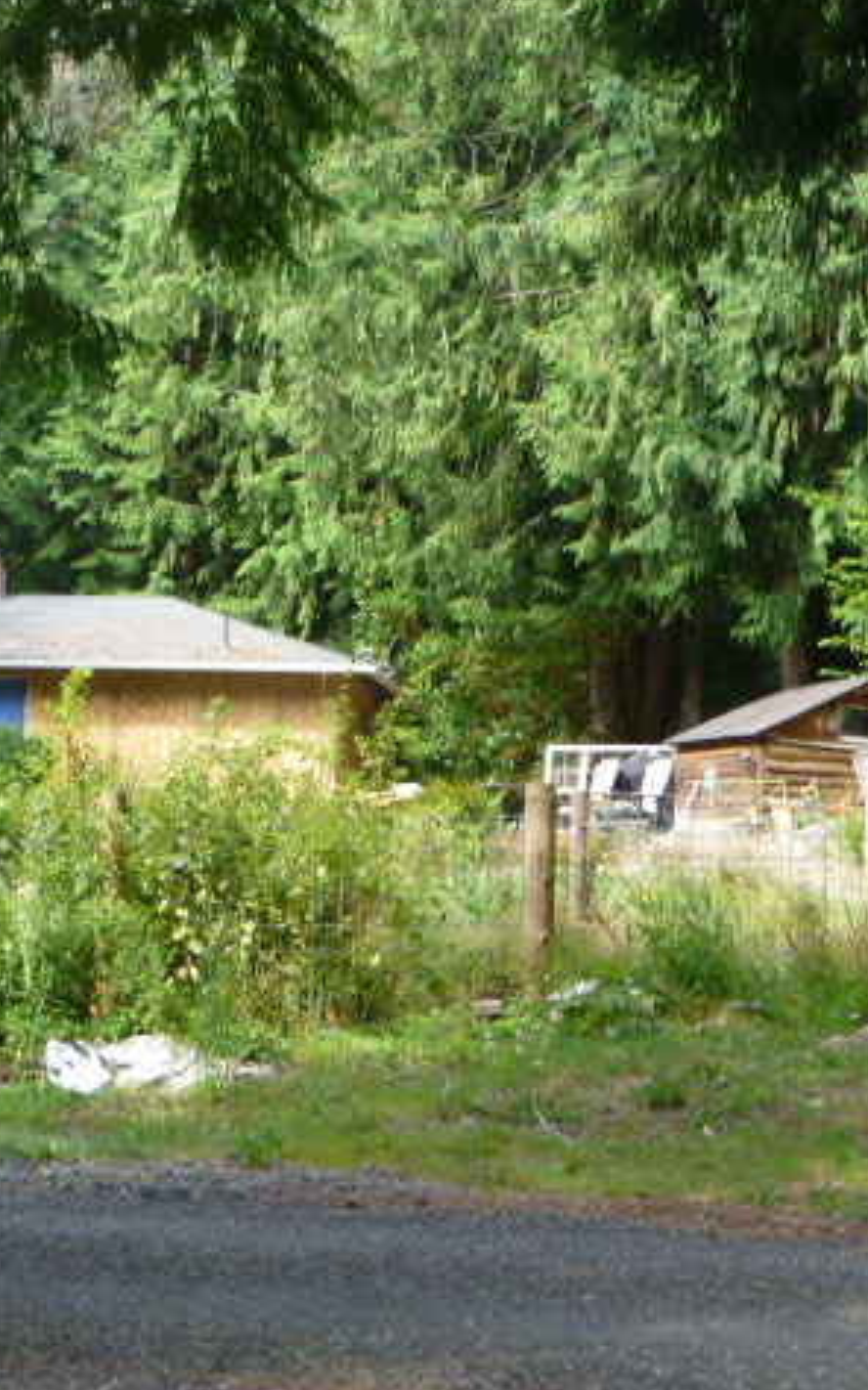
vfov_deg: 32.5
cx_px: 235
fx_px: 2386
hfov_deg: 20.5
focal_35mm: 63
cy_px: 689
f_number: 4.1
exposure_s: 1/200
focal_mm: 7.9
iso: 200
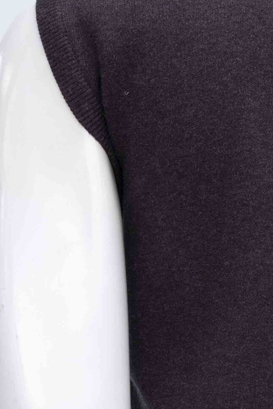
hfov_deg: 9.8
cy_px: 358
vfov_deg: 14.7
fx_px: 1570
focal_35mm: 138
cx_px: 328
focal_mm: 35
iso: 1000
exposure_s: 1/125
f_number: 6.3
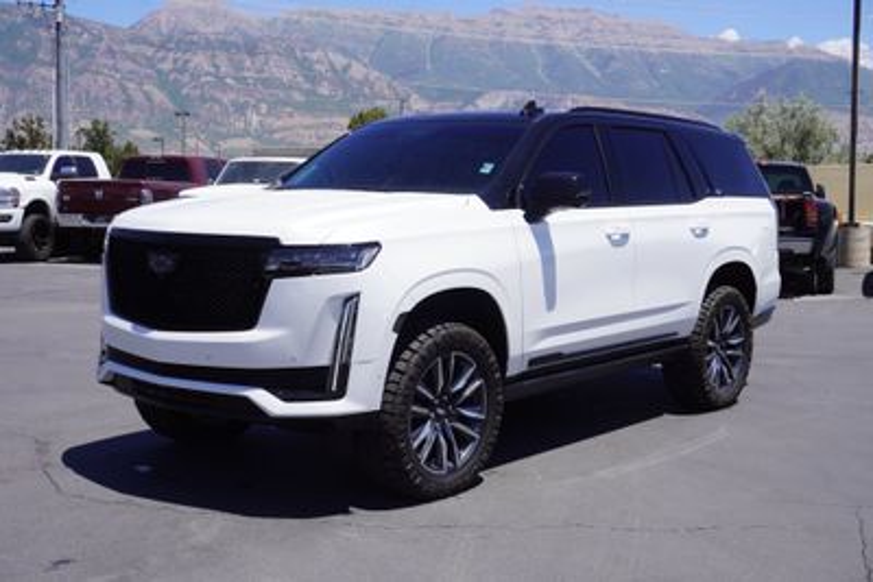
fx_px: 1128
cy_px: 291
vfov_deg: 29.0
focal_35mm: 46
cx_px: 436
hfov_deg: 42.3
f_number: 11
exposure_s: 1/160
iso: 100
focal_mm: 31
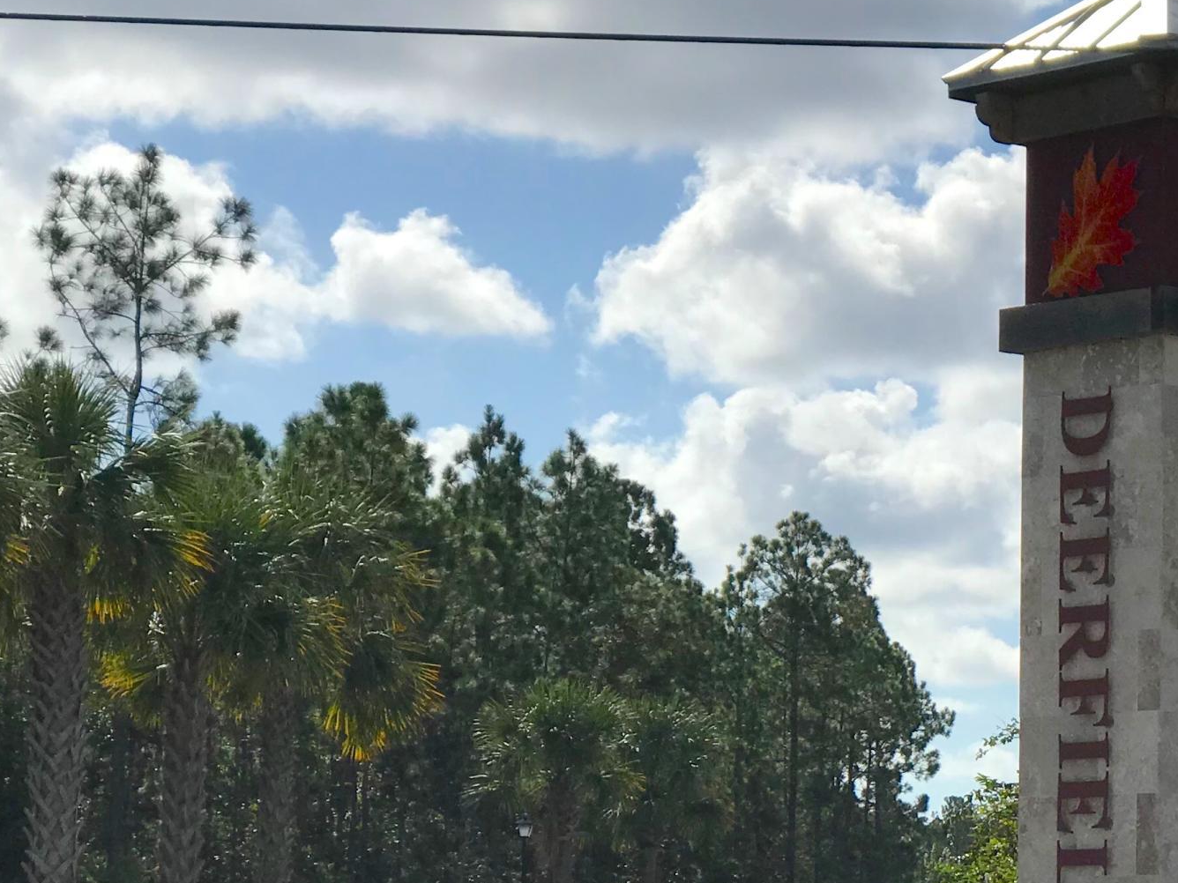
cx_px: 1263
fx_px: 4356
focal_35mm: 128
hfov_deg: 15.1
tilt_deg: +3.3
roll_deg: -0.7
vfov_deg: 11.5
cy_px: 696
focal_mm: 6.6
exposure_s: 1/2907
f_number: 2.8
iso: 20
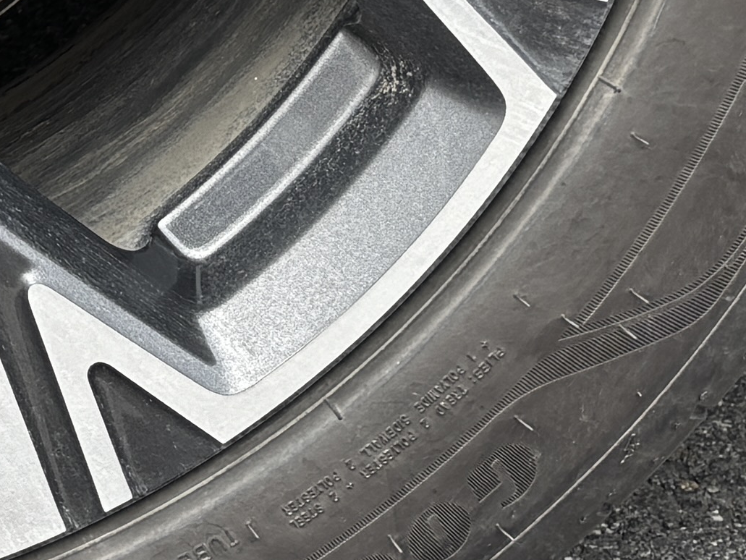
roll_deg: -0.7
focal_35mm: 144
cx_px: -441
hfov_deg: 12.8
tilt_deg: -9.3
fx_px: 3104
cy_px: -519
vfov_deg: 9.7
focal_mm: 5.96
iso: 50
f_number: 1.6
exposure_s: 1/419
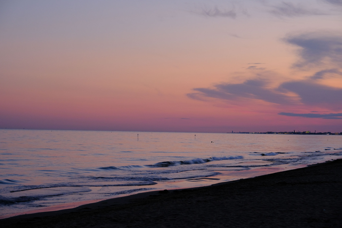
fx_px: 788
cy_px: 114
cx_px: 171
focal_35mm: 83
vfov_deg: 16.5
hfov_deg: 24.5
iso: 800
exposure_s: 1/13
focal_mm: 55
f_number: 7.1
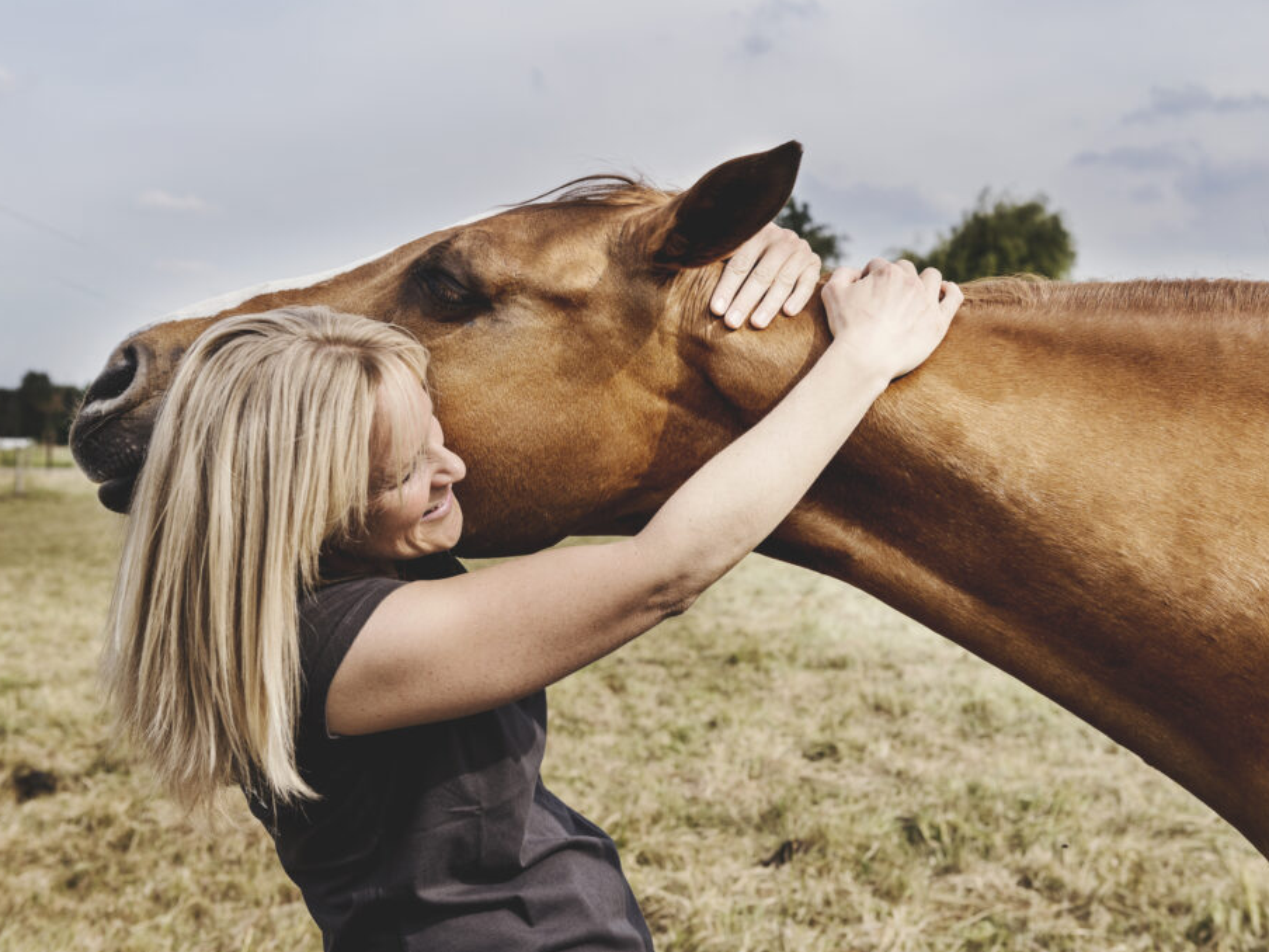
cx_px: 622
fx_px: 1796
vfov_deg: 29.7
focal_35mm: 49
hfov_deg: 38.9
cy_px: 475
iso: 160
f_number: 5.6
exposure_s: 1/800
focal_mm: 45
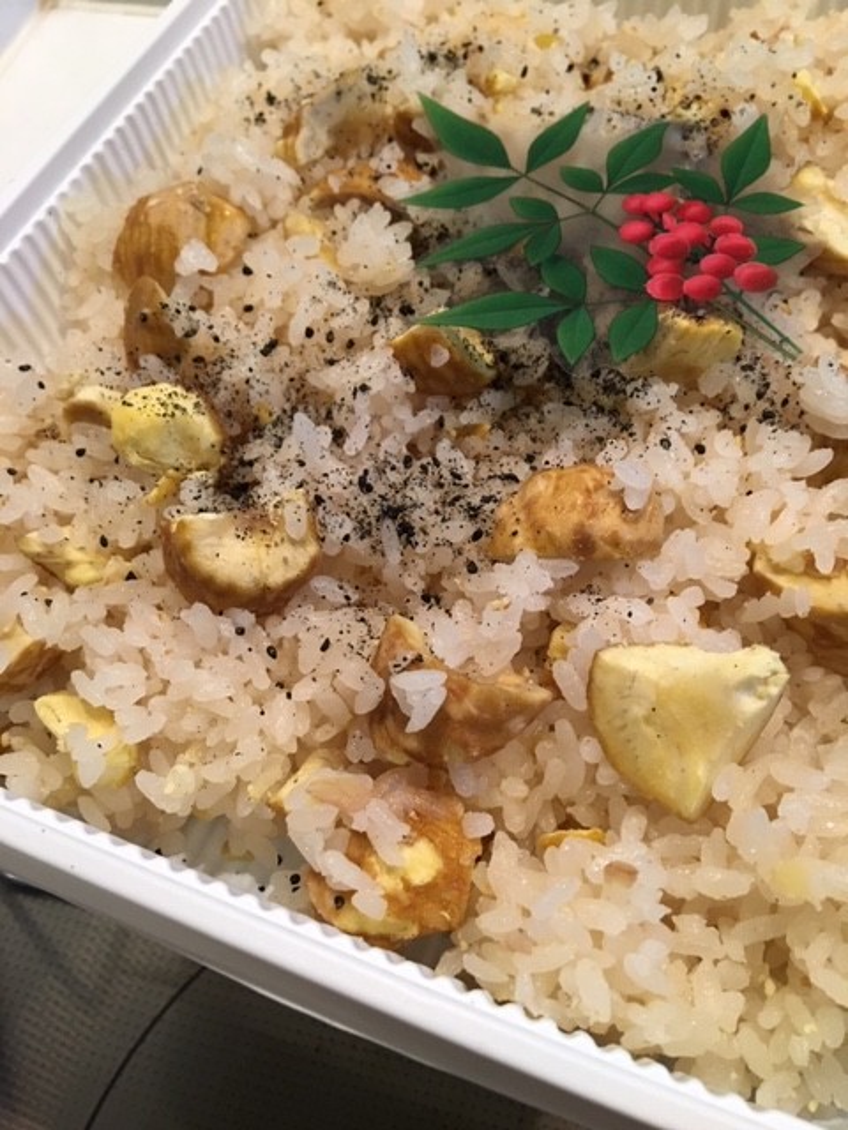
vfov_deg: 61.7
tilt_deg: -59.4
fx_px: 947
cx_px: 424
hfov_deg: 48.2
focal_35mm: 29
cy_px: 565
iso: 125
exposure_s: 1/30
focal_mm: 4.15
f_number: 2.2
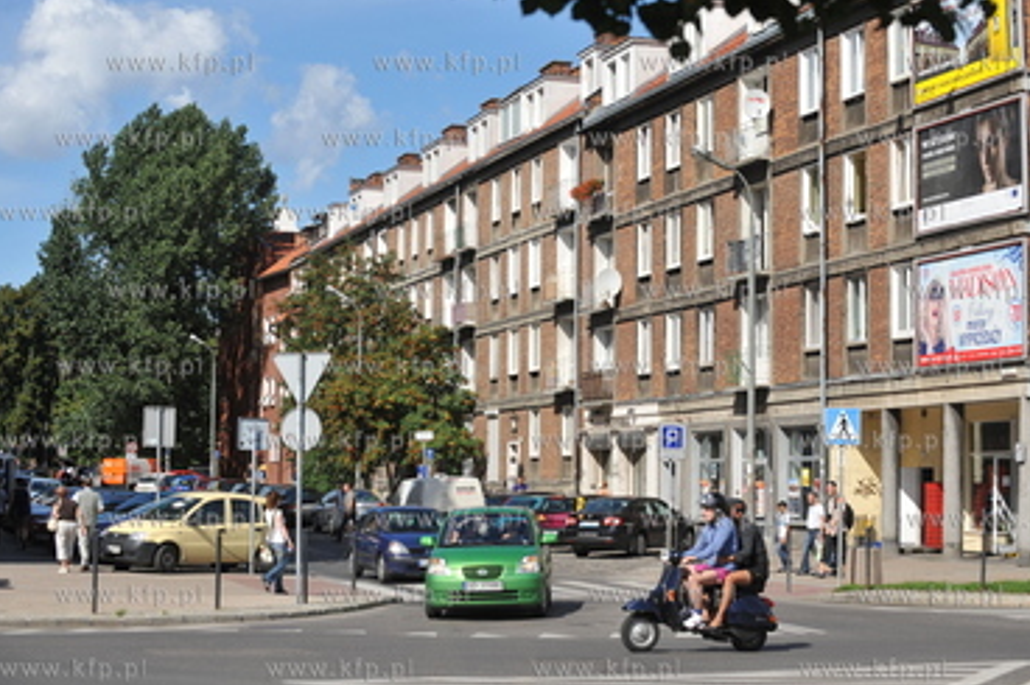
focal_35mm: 76
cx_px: 546
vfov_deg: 17.9
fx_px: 2173
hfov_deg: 26.7
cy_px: 327
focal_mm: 70
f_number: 6.3
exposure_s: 1/2500
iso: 400
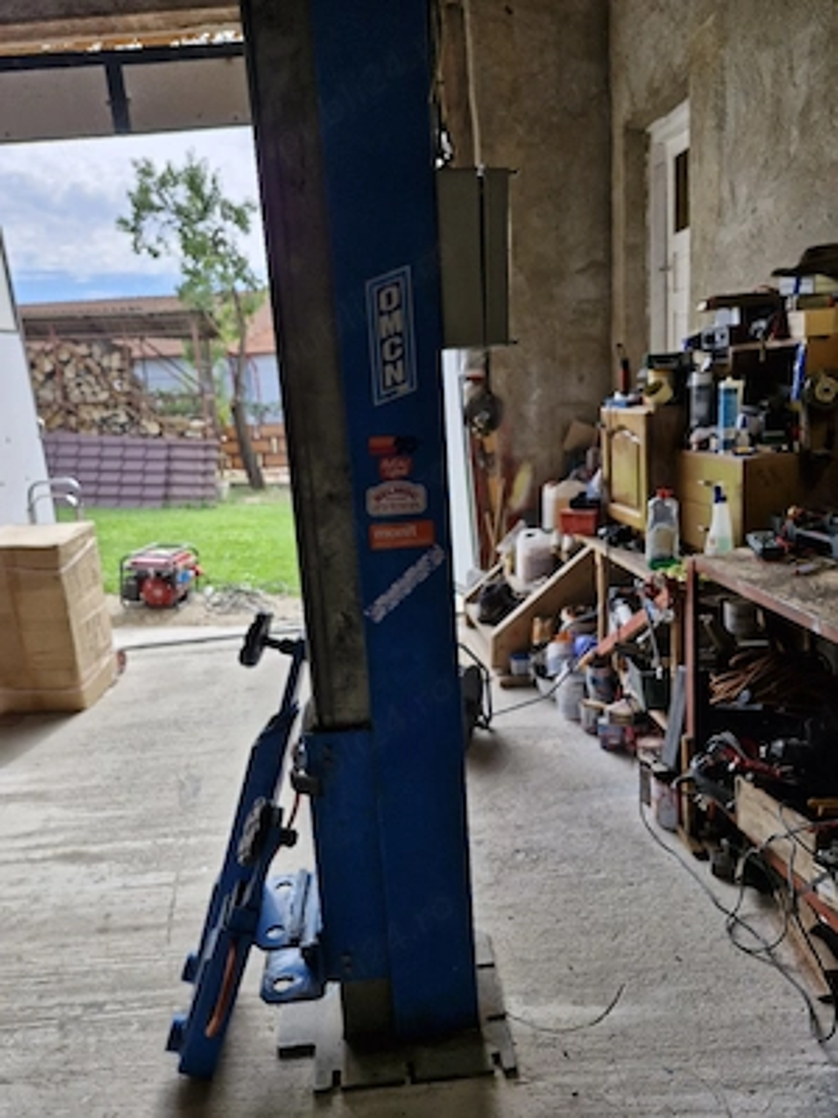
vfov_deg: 73.9
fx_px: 742
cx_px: 419
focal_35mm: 23
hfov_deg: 58.9
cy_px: 559
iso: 50
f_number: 1.8
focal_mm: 5.54
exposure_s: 1/294
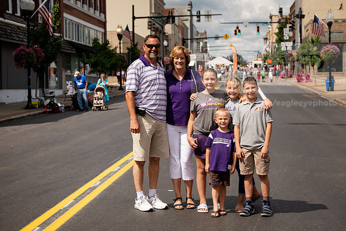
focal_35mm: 85
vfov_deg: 16.1
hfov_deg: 23.9
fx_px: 817
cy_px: 116
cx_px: 173
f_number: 7.1
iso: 160
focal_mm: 85
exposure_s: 1/500
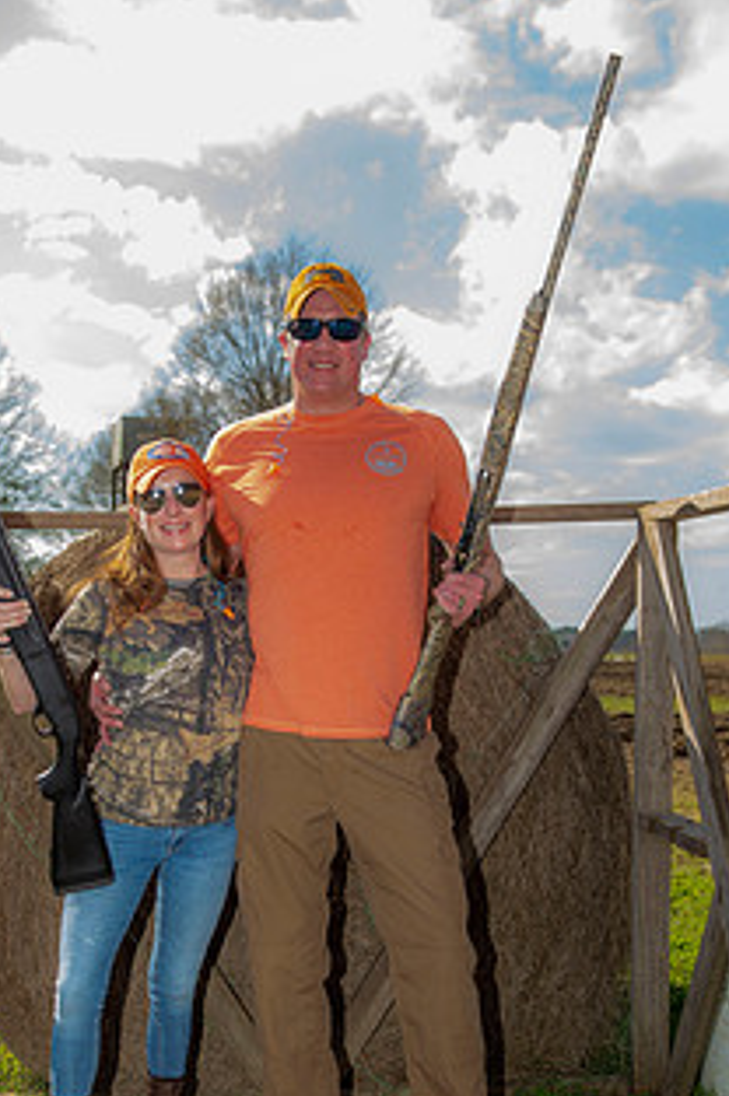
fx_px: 1400
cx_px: 282
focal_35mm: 46
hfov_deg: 29.1
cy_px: 749
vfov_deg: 42.1
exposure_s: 1/250
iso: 50
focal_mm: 32
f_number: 4.5
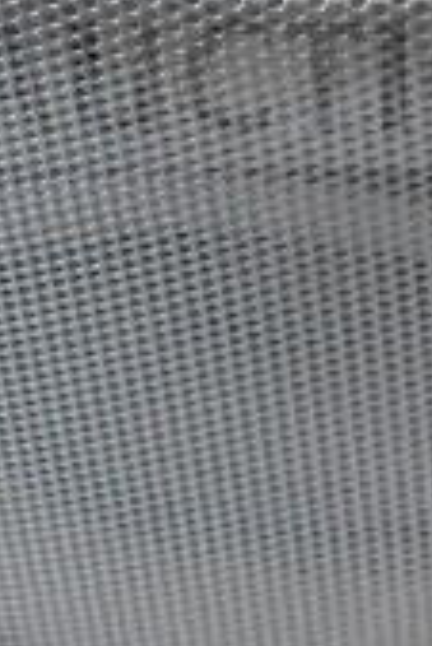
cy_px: -138
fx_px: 4216
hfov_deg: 5.9
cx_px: 352
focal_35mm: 235
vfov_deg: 8.7
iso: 3200
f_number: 4.2
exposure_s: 1/50
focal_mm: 29
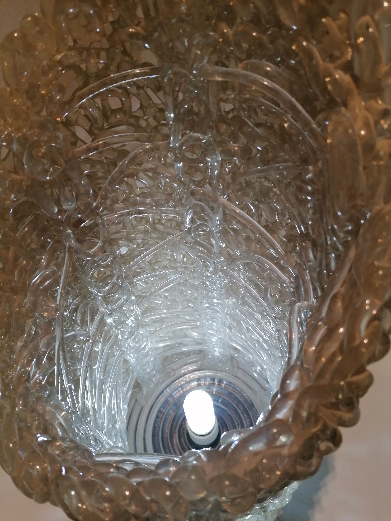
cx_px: 196
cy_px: 260
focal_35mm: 27
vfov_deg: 65.3
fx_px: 407
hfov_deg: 51.4
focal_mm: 4.75
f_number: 1.8
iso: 50
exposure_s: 1/114
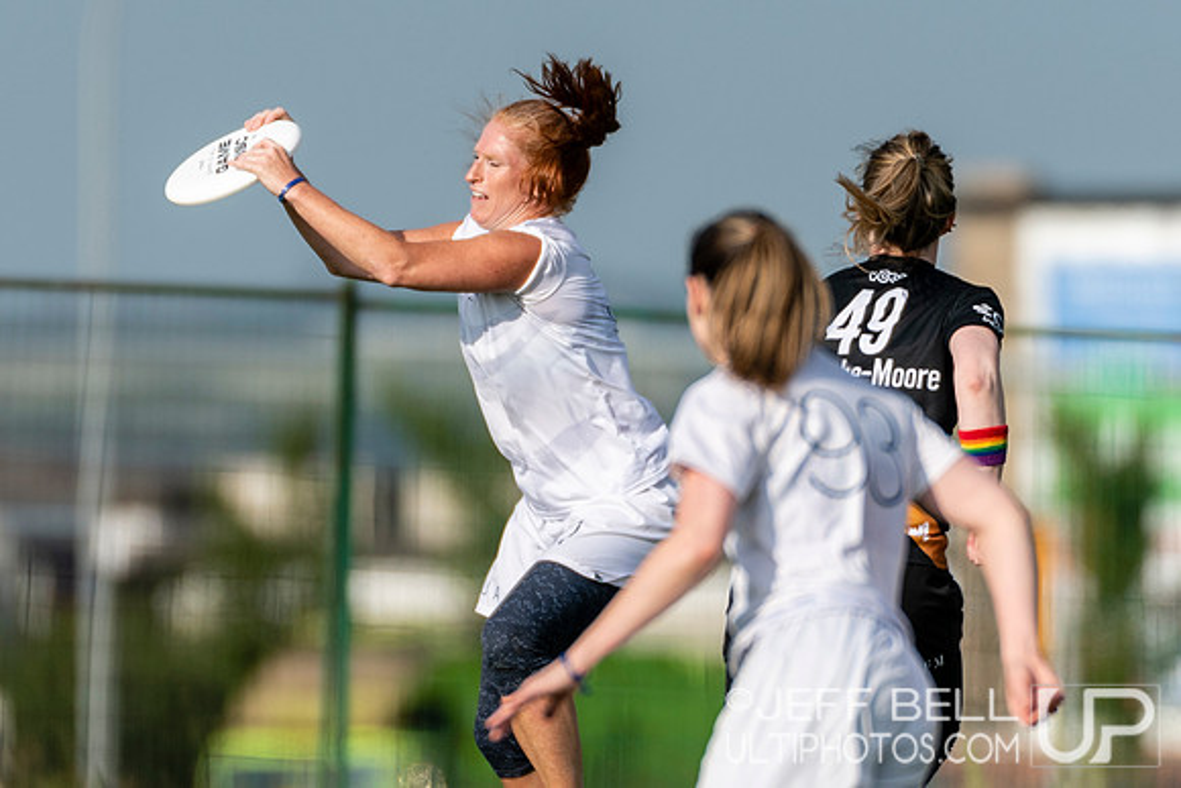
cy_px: 368
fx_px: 36835
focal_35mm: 1123
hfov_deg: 1.8
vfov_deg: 1.2
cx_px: 504
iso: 160
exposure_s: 1/1600
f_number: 4
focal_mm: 400
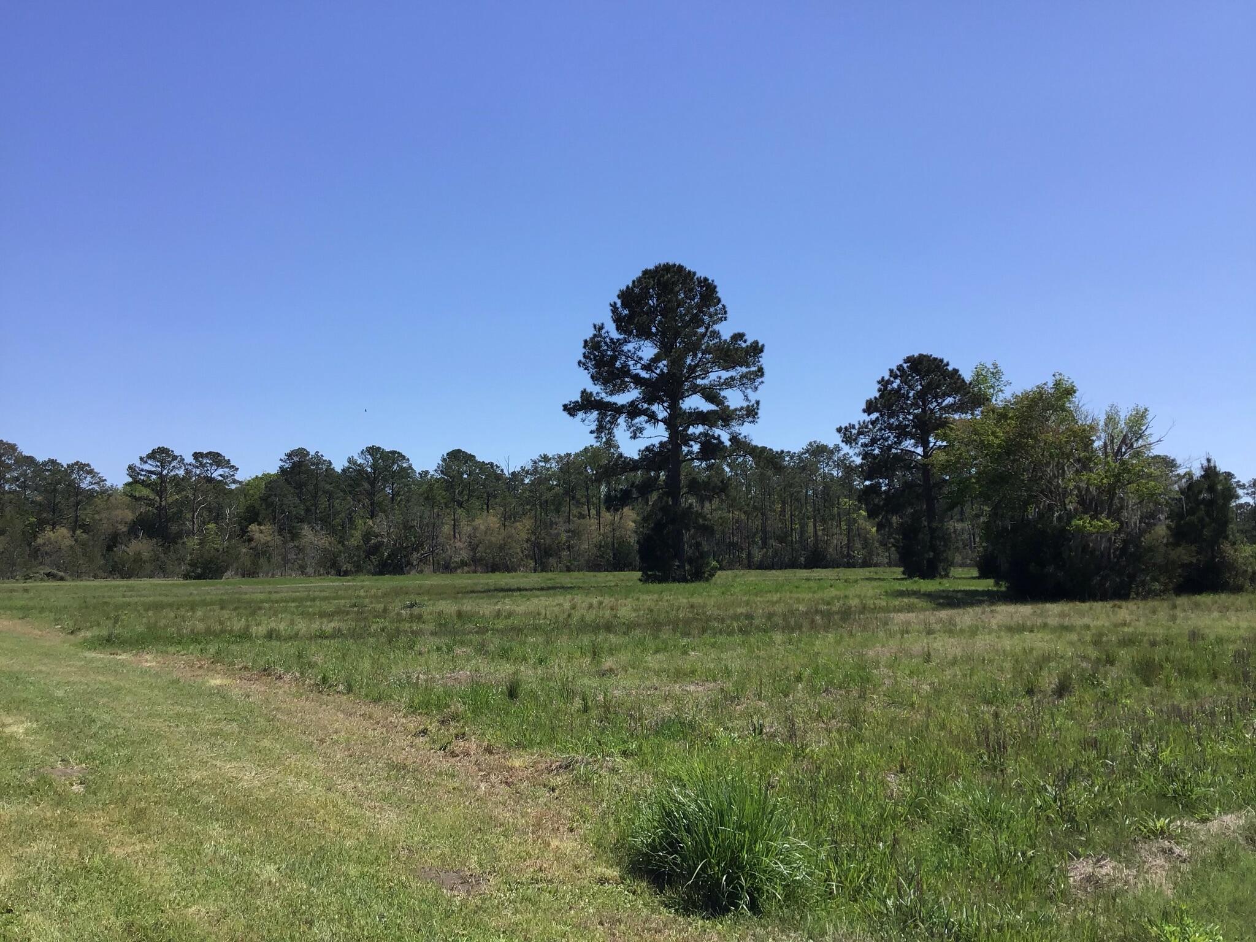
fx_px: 1125
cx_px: 628
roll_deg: +1.3
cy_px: 471
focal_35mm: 31
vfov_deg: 45.4
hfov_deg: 58.4
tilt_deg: +3.1
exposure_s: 1/1538
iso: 25
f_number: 2.4
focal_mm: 3.3
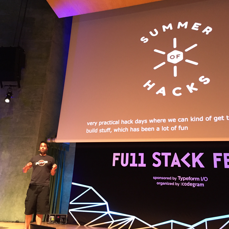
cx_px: 115
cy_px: 114
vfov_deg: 47.2
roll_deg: -4.1
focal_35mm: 35
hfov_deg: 47.2
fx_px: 262
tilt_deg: +16.5
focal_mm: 4.15
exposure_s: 1/24
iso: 250
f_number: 2.2
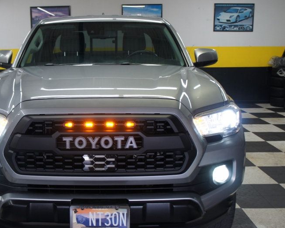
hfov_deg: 41.5
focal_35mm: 44
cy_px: 123
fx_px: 371
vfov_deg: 34.1
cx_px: 98
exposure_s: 1/40
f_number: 4
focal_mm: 20
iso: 200
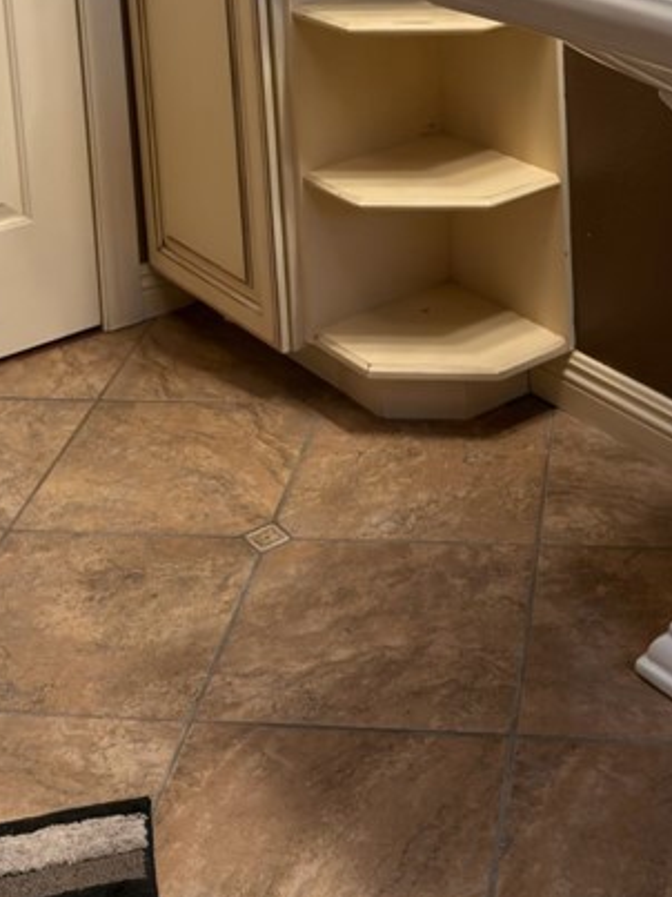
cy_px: -102
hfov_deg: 23.9
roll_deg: +3.9
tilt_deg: -10.8
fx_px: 1580
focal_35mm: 61
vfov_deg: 28.6
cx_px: 463
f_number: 1.78
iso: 200
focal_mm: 6.76
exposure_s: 1/60
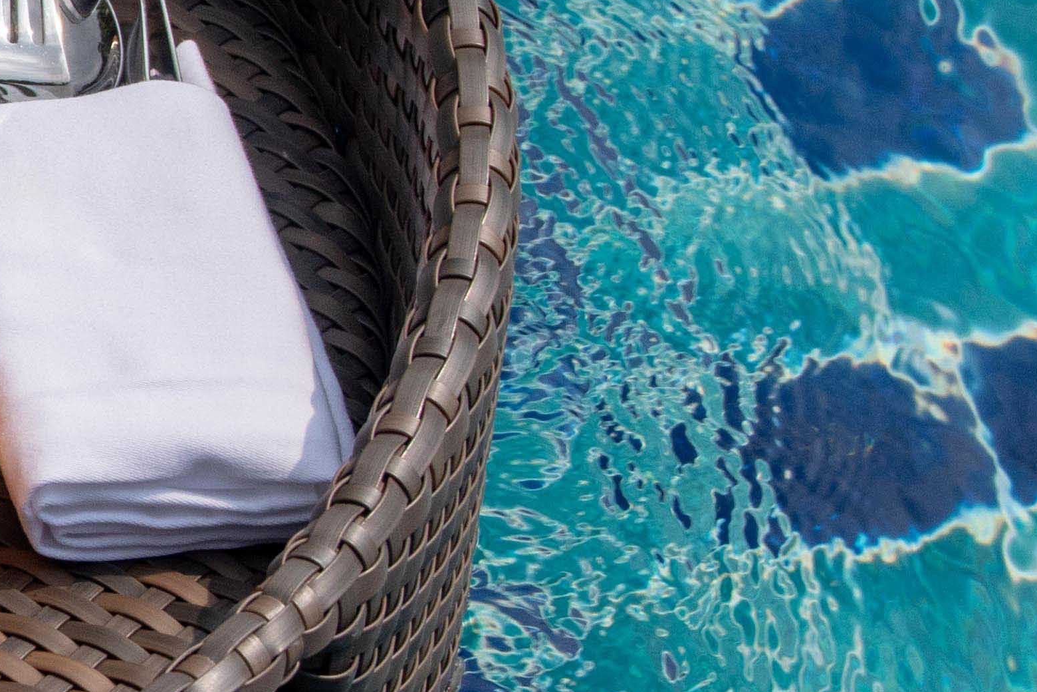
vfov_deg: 4.6
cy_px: 220
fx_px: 8641
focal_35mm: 300
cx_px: -844
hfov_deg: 6.7
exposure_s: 1/320
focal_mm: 52
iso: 100
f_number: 8
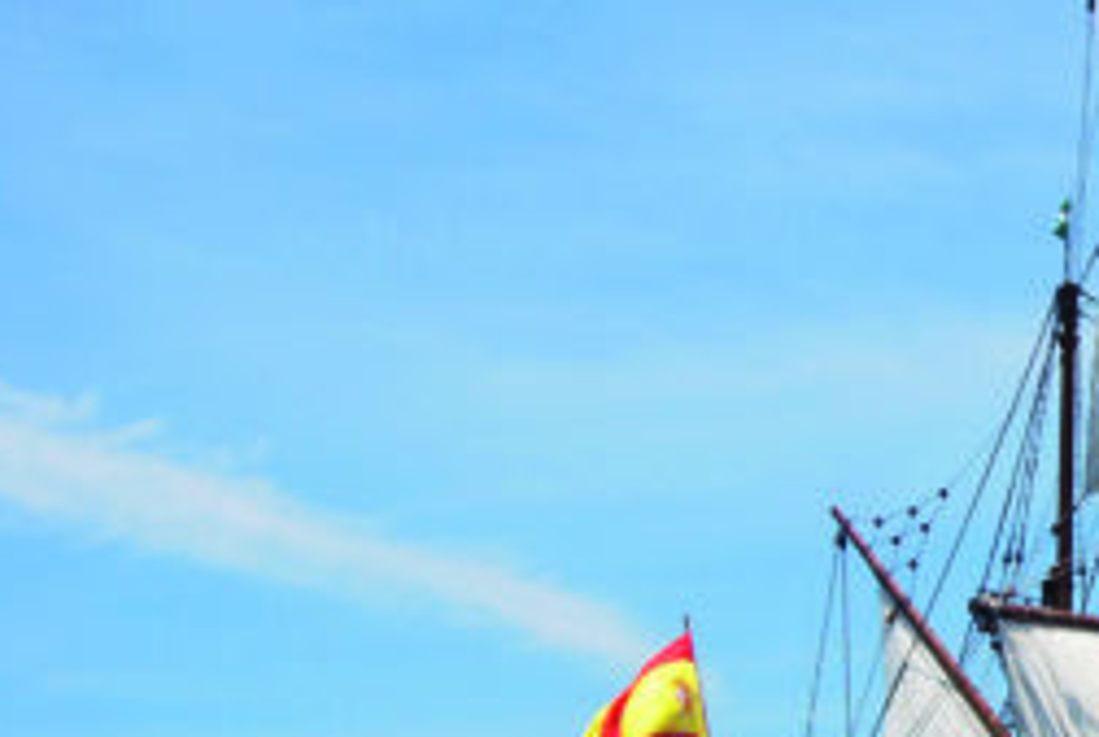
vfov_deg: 9.8
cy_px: 563
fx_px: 4312
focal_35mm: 141
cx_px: 1496
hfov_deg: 13.9
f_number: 9
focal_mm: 34
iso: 100
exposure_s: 1/320
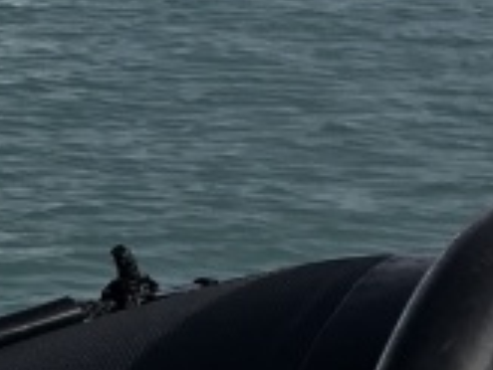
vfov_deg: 8.2
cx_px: -762
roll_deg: -1.6
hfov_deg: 9.8
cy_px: -331
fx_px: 2480
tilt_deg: -1.6
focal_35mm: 174
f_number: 1.8
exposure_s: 1/3546
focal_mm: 3.99
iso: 20
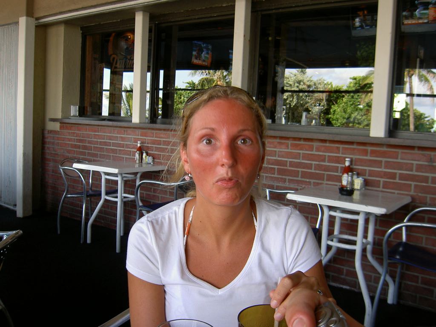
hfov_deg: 54.0
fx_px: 428
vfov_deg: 41.8
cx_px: 218
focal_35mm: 34
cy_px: 164
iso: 50
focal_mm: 5.6
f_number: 2.8
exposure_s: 1/60
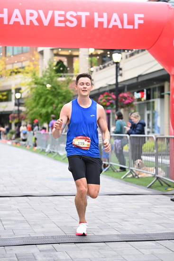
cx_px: 87
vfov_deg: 26.3
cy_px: 130
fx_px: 558
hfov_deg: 17.7
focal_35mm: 77
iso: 1600
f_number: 2.8
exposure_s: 1/800
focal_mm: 77
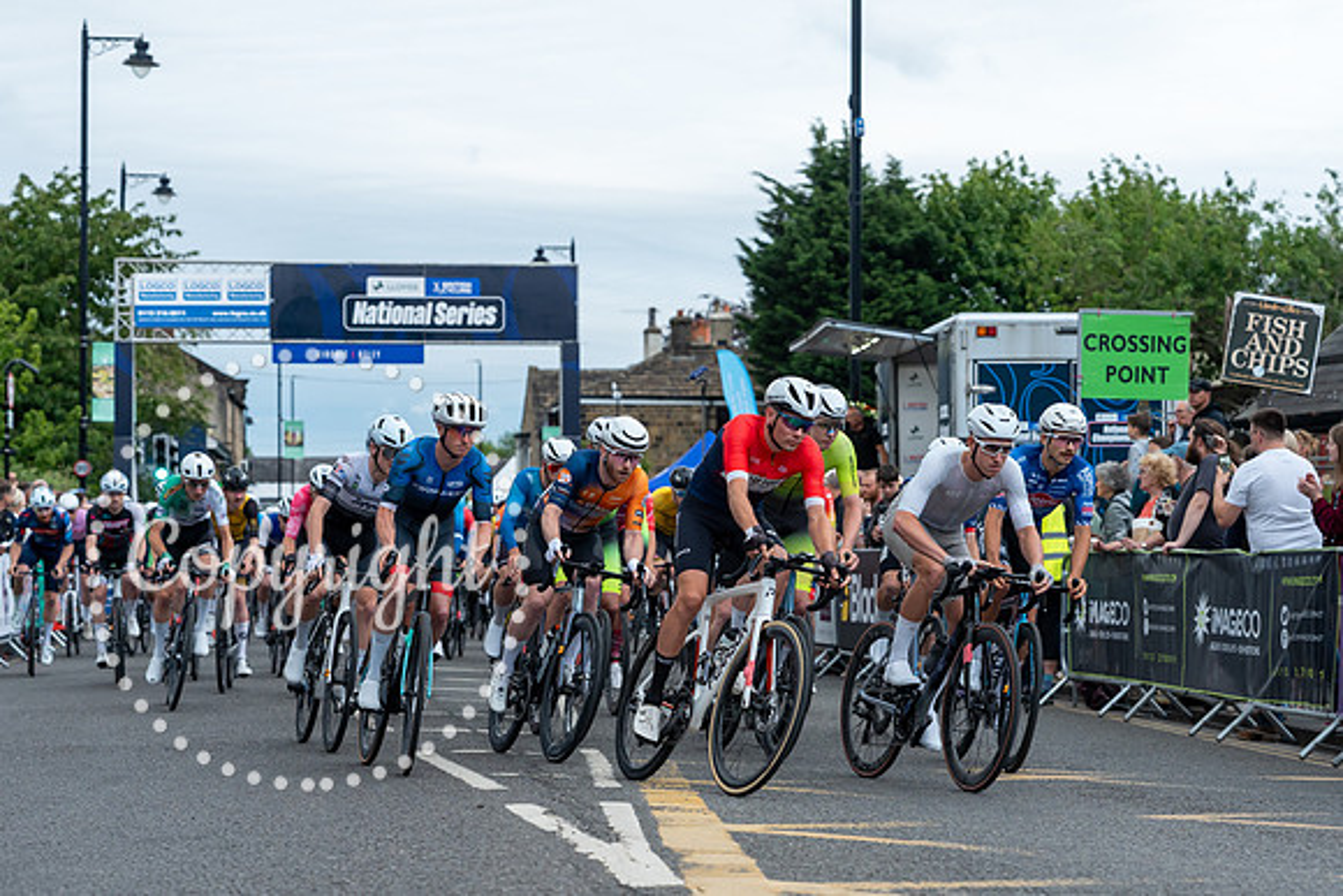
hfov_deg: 23.2
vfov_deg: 15.6
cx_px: 687
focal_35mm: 88
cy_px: 523
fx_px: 3269
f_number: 3.5
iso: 1000
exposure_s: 1/800
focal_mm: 68
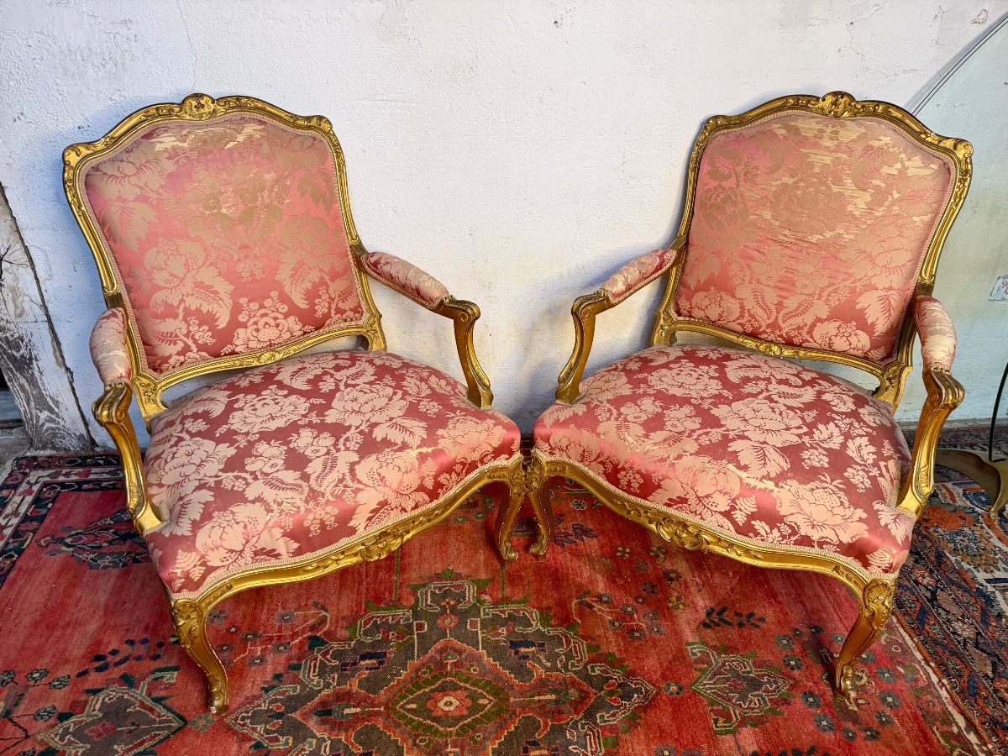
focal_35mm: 24
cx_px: 504
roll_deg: +0.9
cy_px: 378
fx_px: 699
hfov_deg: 71.6
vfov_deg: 56.8
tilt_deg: -30.3
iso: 200
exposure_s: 1/81
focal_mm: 6.76
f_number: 1.78
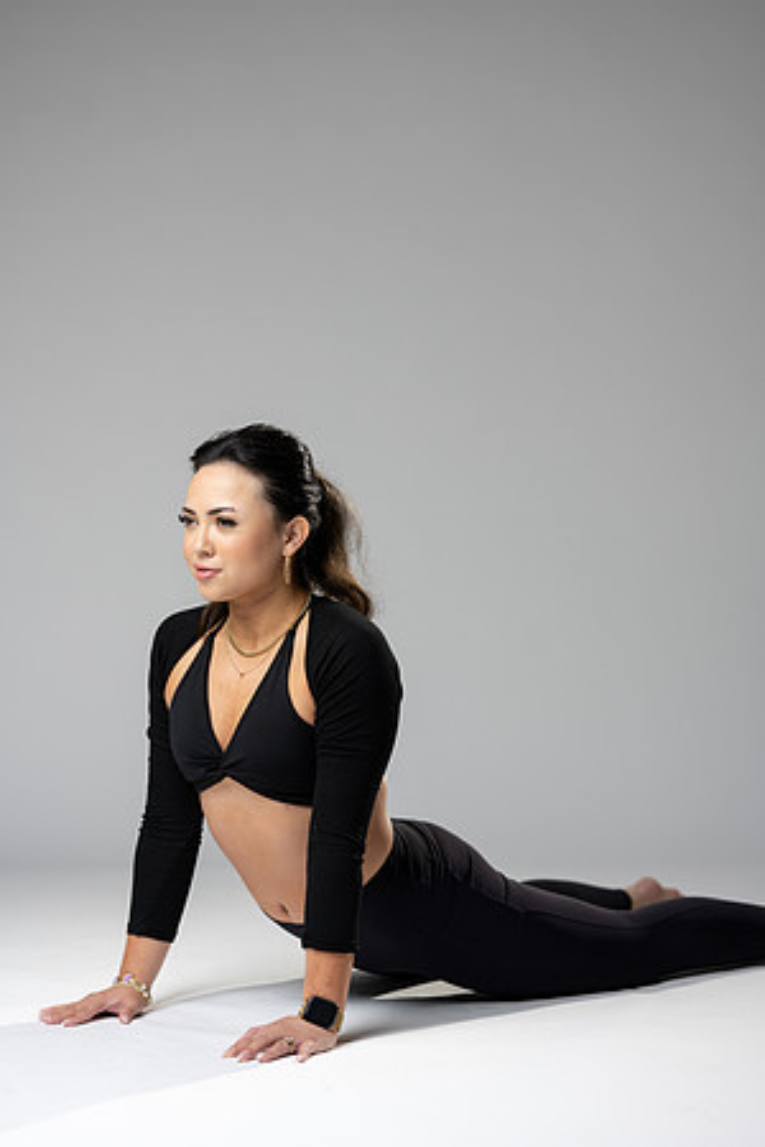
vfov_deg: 23.9
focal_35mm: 85
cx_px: 382
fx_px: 2709
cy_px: 574
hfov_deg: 16.1
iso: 200
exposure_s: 1/125
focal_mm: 85
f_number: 2.8
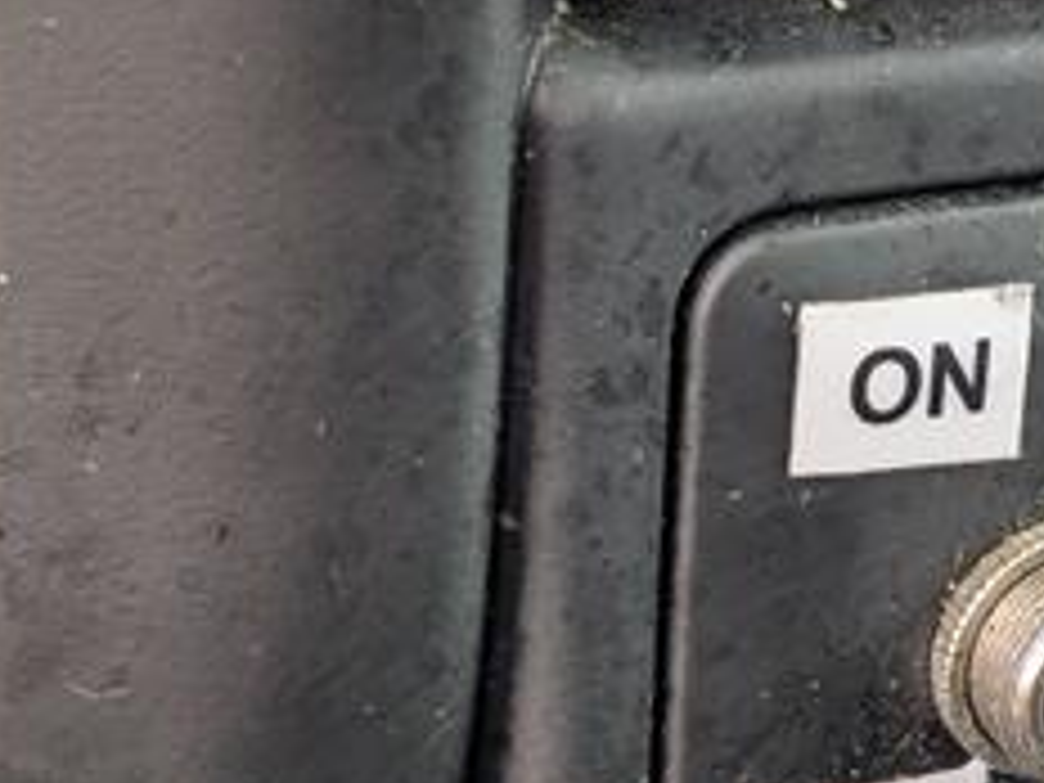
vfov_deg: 11.0
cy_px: 554
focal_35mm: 135
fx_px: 4072
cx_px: 891
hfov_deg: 14.5
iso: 433
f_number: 1.68
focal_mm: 6.9
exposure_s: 1/286
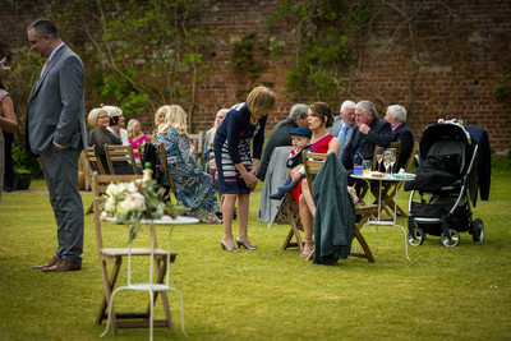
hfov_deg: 16.9
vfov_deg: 11.3
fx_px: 1720
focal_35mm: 121
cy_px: 170
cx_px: 256
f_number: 2.8
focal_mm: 116
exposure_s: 1/640
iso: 80
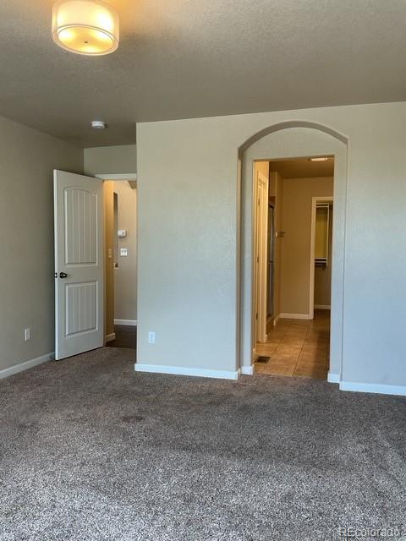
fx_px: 454
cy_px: 270
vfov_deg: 61.7
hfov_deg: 48.2
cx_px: 203
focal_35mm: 29
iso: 32
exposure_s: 1/60
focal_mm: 3
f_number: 1.8
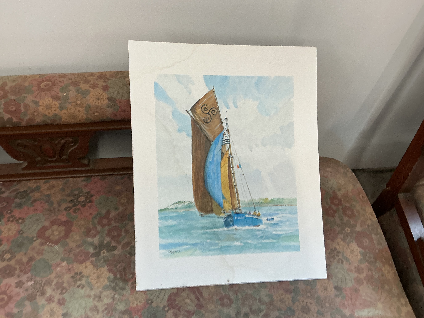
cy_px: 159
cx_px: 212
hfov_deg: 61.7
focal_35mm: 29
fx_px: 355
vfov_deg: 48.2
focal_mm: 3
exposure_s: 1/60
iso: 50
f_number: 1.8
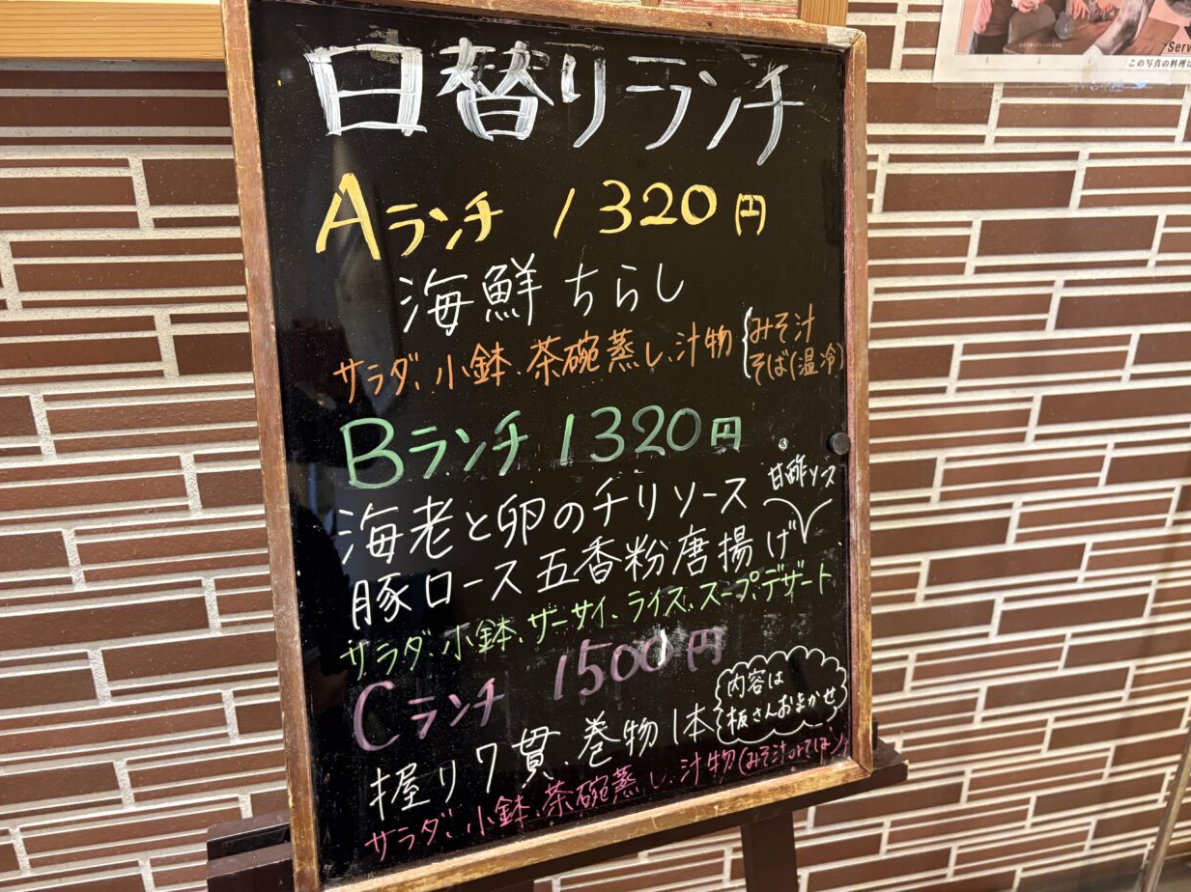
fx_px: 929
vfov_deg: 51.3
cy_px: 431
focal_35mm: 27
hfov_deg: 65.3
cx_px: 608
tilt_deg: -22.0
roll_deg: -0.2
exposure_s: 1/50
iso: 250
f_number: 1.6
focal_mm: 5.96
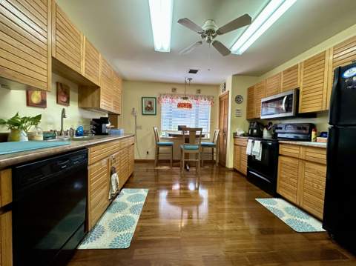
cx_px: 178
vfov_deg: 85.6
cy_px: 133
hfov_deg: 102.1
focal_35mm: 14
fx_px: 144
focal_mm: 2.22
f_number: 2.2
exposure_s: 1/120
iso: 250
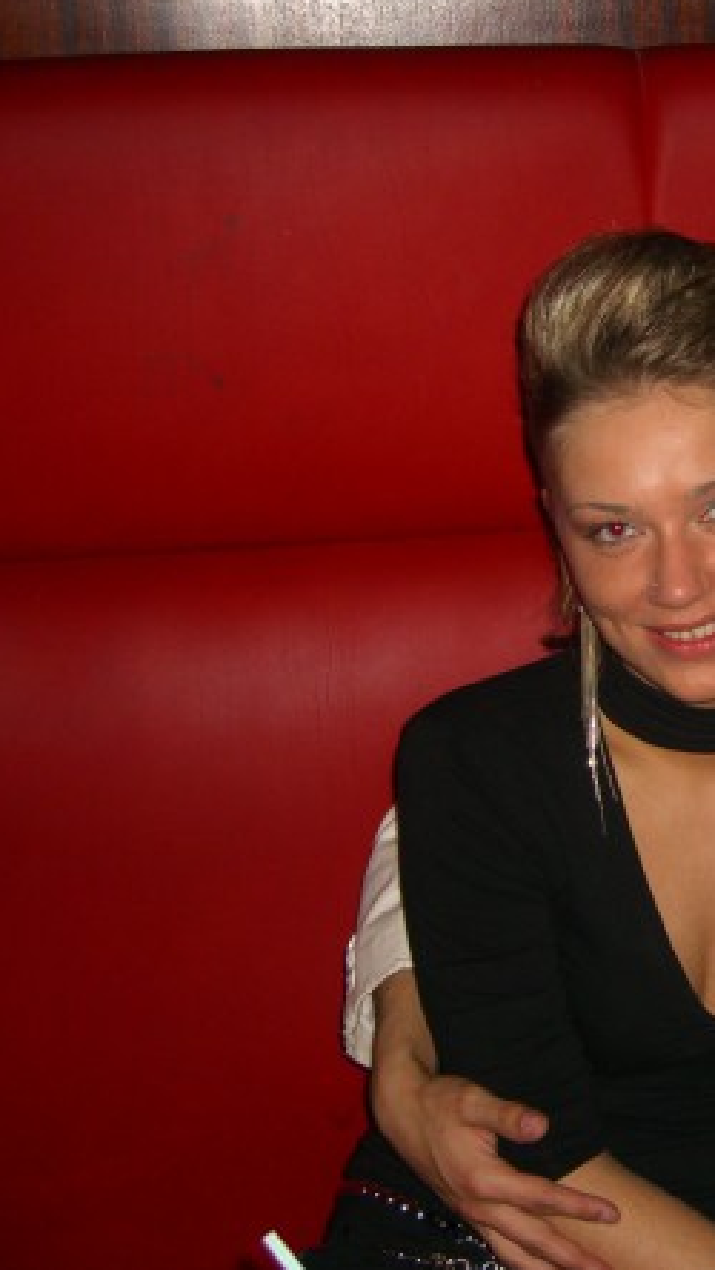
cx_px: 761
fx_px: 1886
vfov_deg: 37.2
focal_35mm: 56
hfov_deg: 20.6
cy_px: 629
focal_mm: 7.9
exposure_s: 1/60
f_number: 2.8
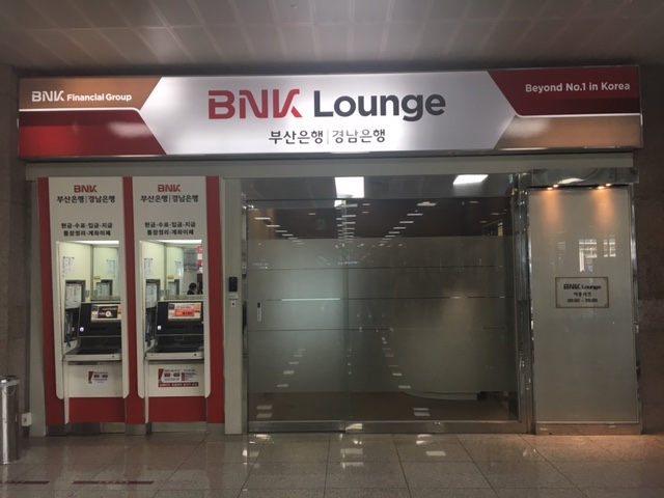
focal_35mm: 29
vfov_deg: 48.2
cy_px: 249
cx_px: 332
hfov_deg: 61.7
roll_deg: +1.2
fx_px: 556
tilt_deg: +1.8
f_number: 2.2
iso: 25
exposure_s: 1/30
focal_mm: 4.15
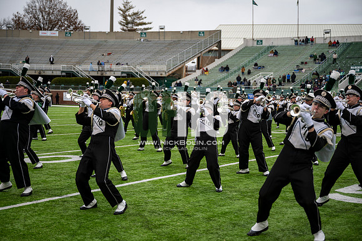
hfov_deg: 37.5
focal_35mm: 53
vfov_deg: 25.5
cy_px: 120
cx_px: 181
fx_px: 533
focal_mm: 53
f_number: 2.8
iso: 100
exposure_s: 1/500
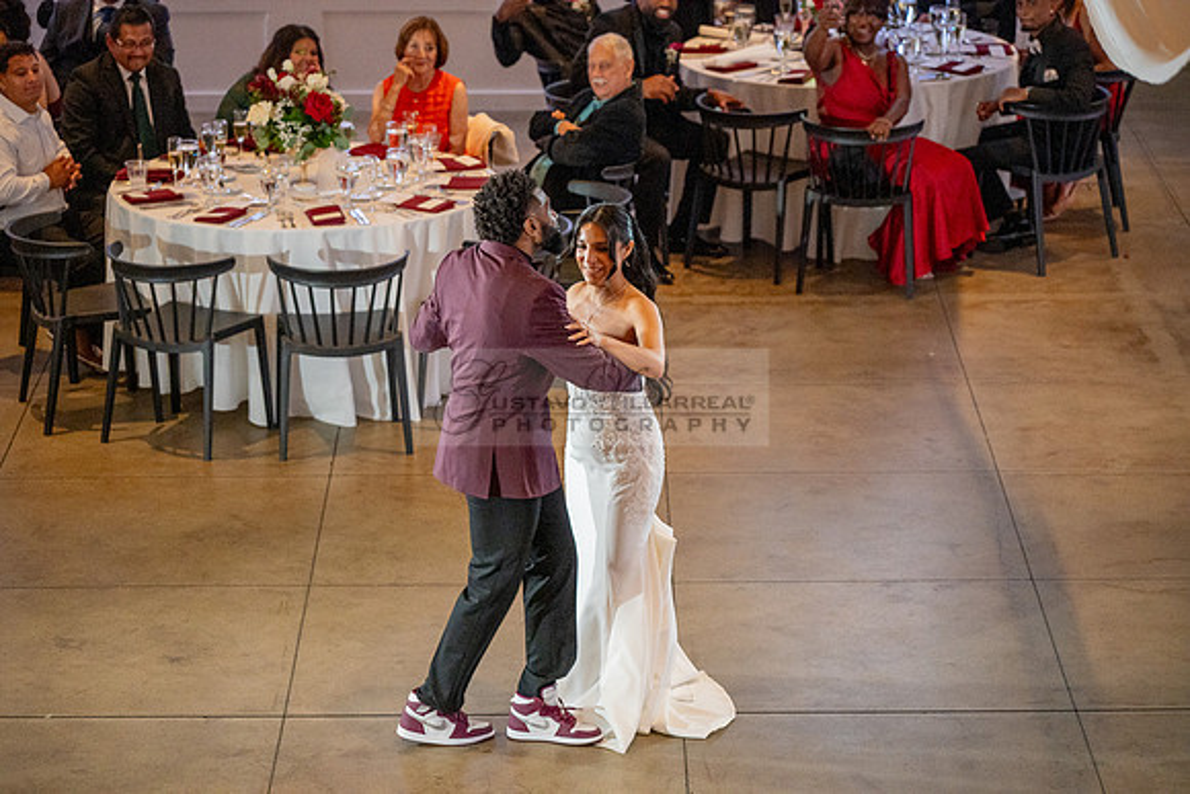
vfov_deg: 11.4
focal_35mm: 120
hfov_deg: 17.1
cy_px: 397
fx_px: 3967
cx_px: 595
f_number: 4
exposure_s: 1/200
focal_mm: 120
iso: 3200
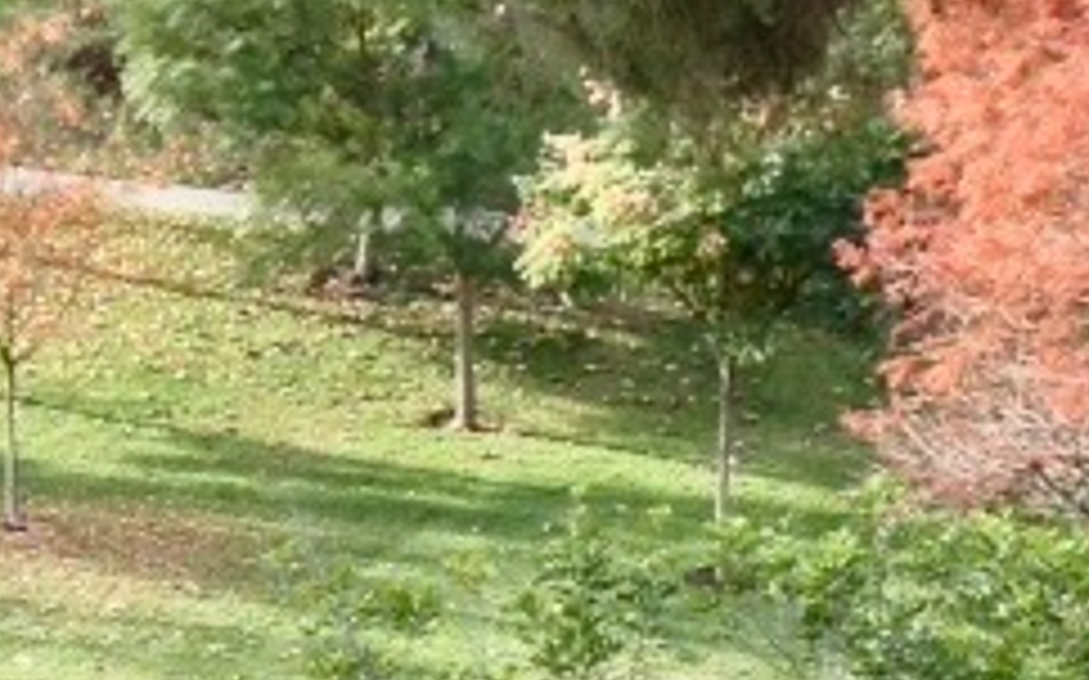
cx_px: 328
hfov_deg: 10.7
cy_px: 554
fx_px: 5814
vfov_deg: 6.7
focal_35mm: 196
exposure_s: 1/134
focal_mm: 4.28
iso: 50
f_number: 2.4
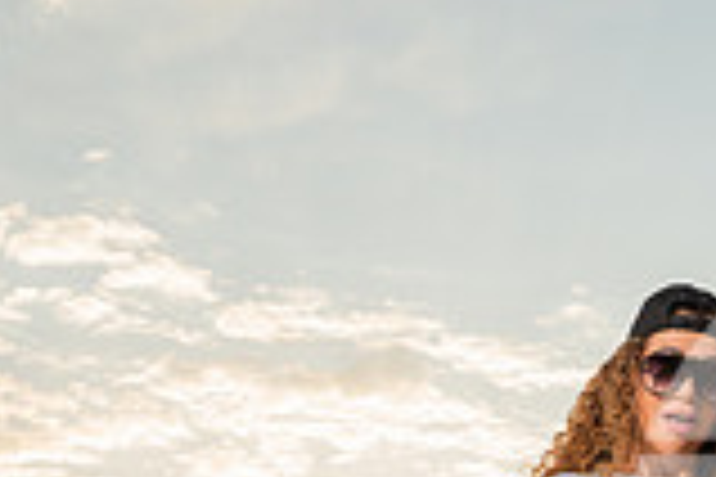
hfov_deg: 15.7
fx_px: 2506
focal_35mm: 126
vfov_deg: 10.2
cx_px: 844
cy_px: 895
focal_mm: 30
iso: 100
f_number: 8
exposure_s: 1/125
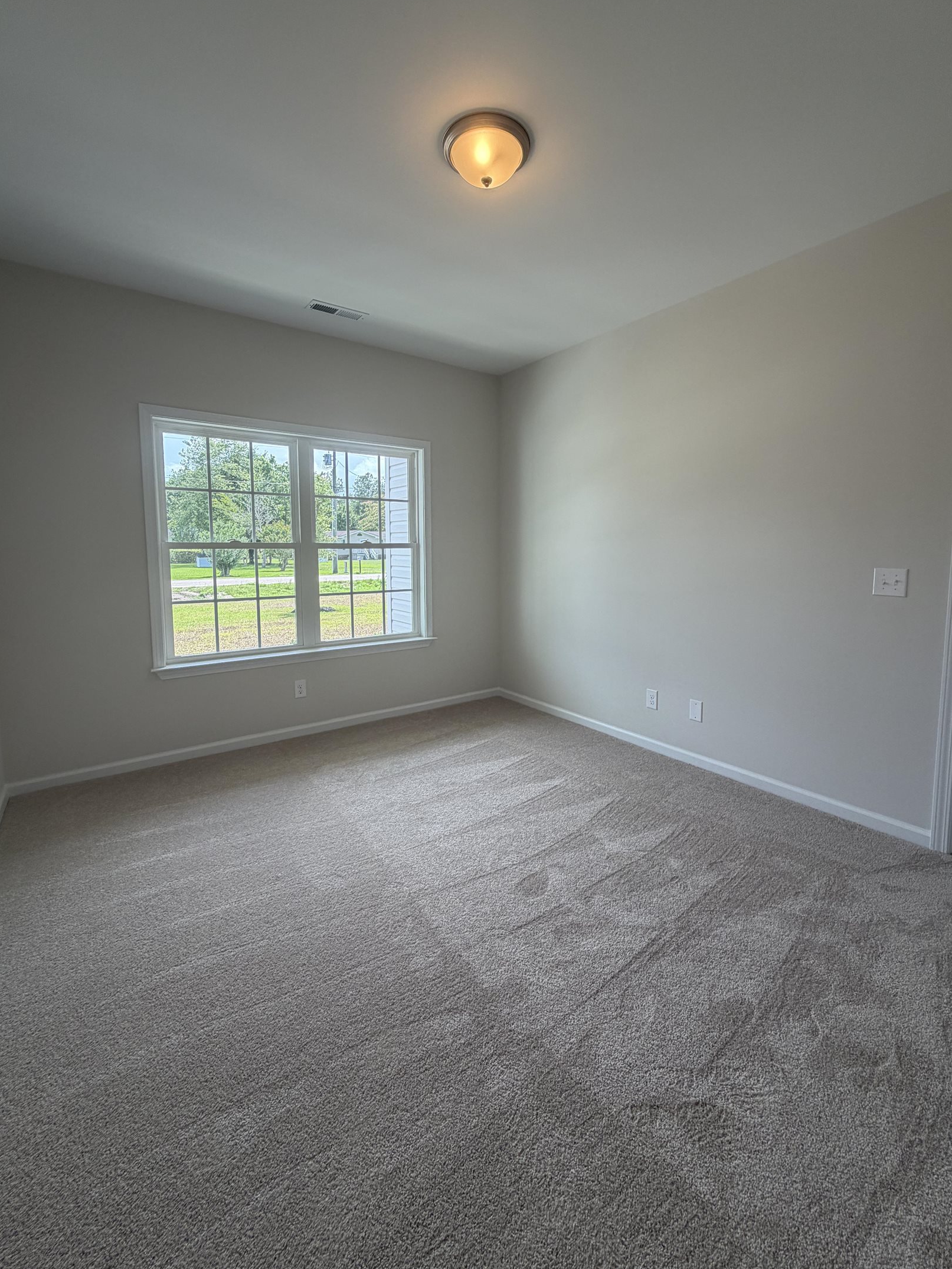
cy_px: 596
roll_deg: -0.4
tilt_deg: -4.6
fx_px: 550
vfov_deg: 98.0
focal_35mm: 15
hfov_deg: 81.7
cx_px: 490
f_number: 2.2
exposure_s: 1/122
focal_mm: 2.22
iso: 50
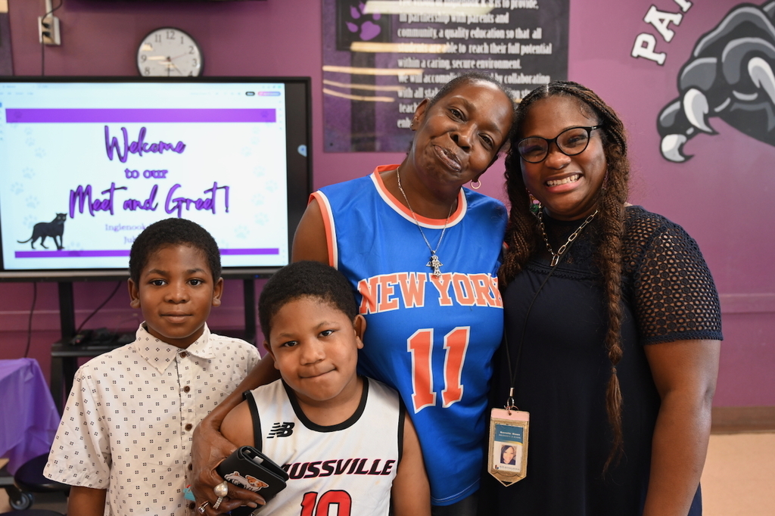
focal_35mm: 33
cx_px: 388
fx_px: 710
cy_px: 258
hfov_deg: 57.2
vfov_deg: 39.9
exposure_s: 1/125
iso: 1600
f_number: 4
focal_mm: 33
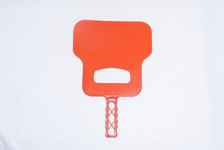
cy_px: 75
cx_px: 112
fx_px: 355
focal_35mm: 57
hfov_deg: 35.0
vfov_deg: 23.8
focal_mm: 57
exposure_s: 1/200
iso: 3200
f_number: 9
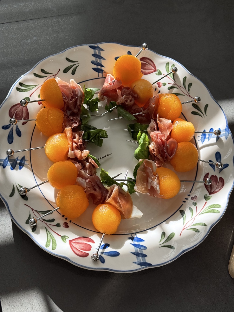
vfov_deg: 39.7
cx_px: 117
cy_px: 156
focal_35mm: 48
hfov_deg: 30.3
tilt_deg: -66.4
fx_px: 433
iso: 64
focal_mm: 6.76
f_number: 1.78
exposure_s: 1/762
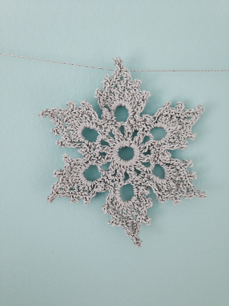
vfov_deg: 55.4
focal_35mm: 33
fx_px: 291
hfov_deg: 42.9
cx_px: 114
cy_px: 153
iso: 125
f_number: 2.4
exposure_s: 1/20
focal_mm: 4.12
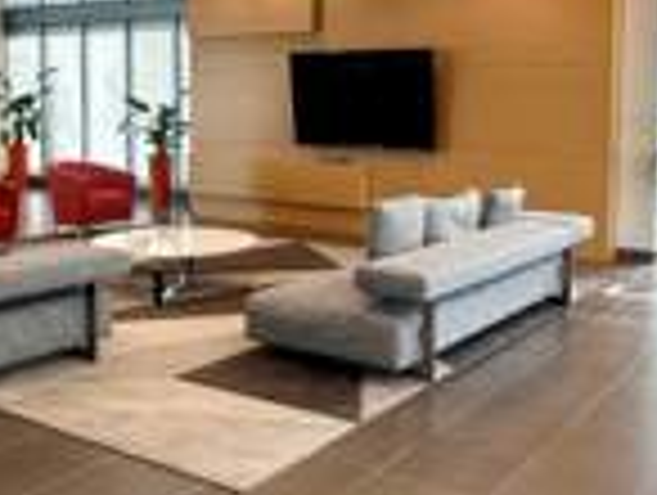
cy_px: 158
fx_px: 875
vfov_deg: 31.3
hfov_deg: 41.2
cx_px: 346
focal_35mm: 46
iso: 100
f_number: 2.2
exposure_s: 1/120
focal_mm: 2.22
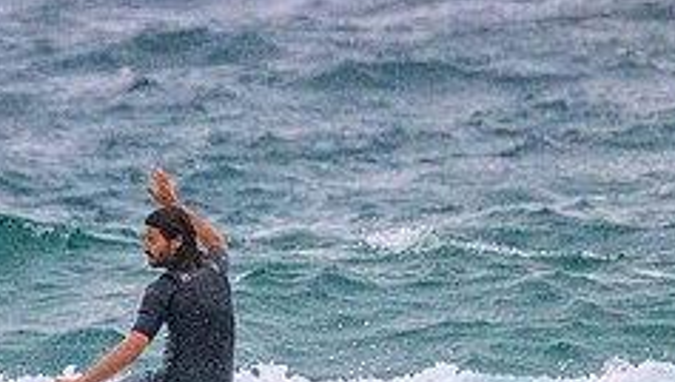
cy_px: 399
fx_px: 30680
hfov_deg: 1.3
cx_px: 129
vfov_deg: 0.7
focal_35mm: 1712
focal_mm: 600
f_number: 11
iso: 9000
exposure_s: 1/2000
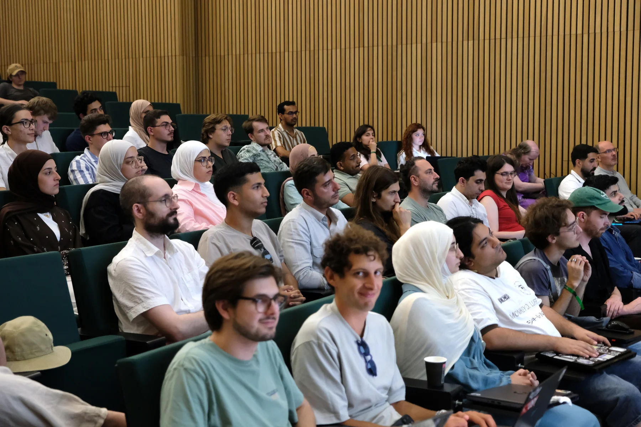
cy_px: 214
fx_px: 979
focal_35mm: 55
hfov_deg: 36.2
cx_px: 320
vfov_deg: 24.6
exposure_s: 1/80
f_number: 2.8
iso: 3200
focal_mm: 36.5
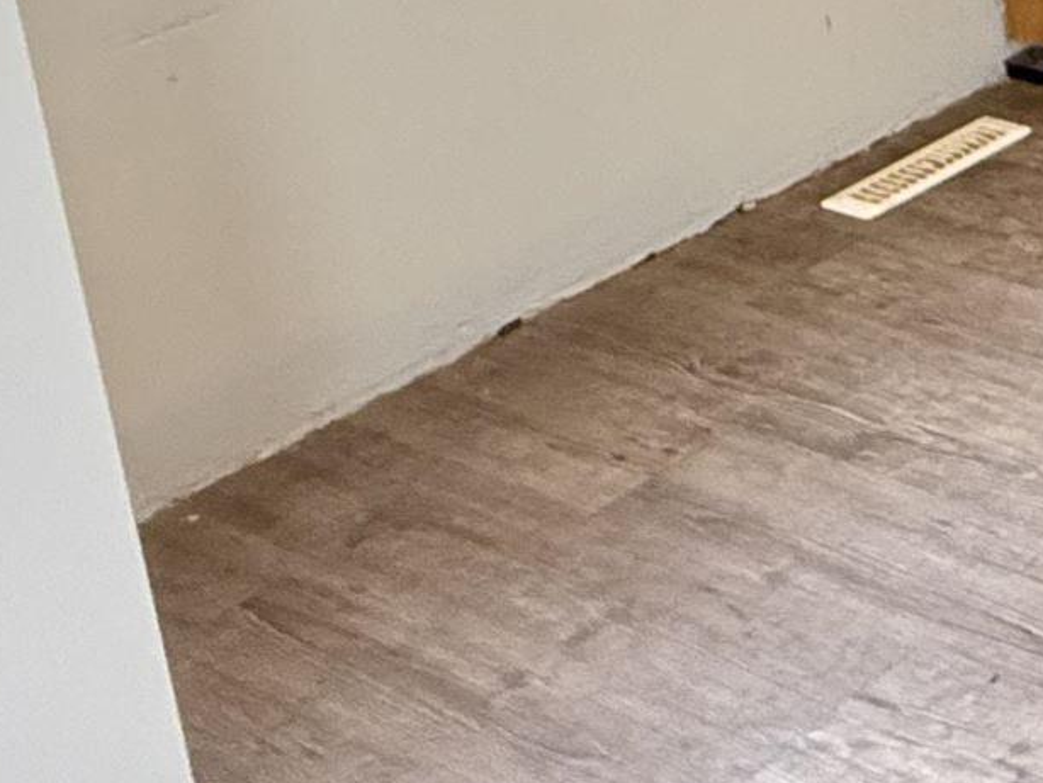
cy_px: -576
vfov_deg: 17.5
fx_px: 2110
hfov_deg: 19.2
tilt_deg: -8.2
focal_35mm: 70
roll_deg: +3.0
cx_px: 1986
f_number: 2.2
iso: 320
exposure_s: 1/60
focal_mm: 2.22
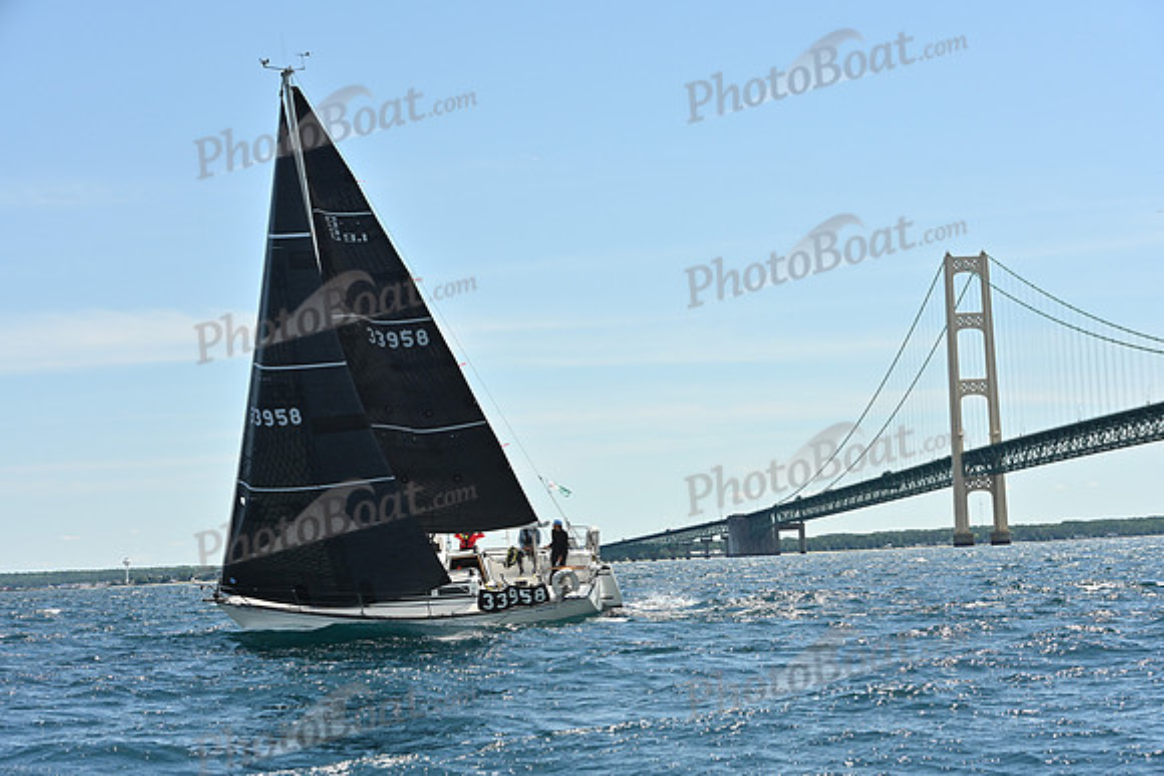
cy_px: 388
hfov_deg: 28.8
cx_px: 582
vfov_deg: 19.5
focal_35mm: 70
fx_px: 2264
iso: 320
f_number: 9
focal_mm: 70
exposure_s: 1/1250
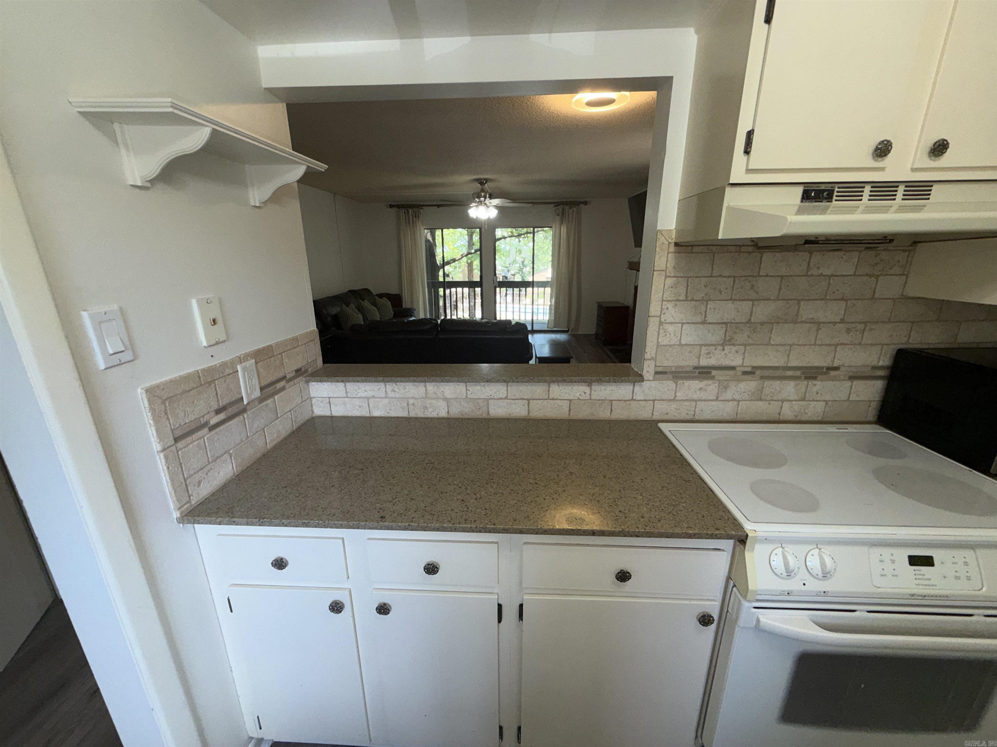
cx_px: 498
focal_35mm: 14
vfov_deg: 85.7
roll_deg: +1.6
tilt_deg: -16.0
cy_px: 374
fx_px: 403
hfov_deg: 102.1
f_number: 2.2
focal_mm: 2.22
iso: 64
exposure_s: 1/120
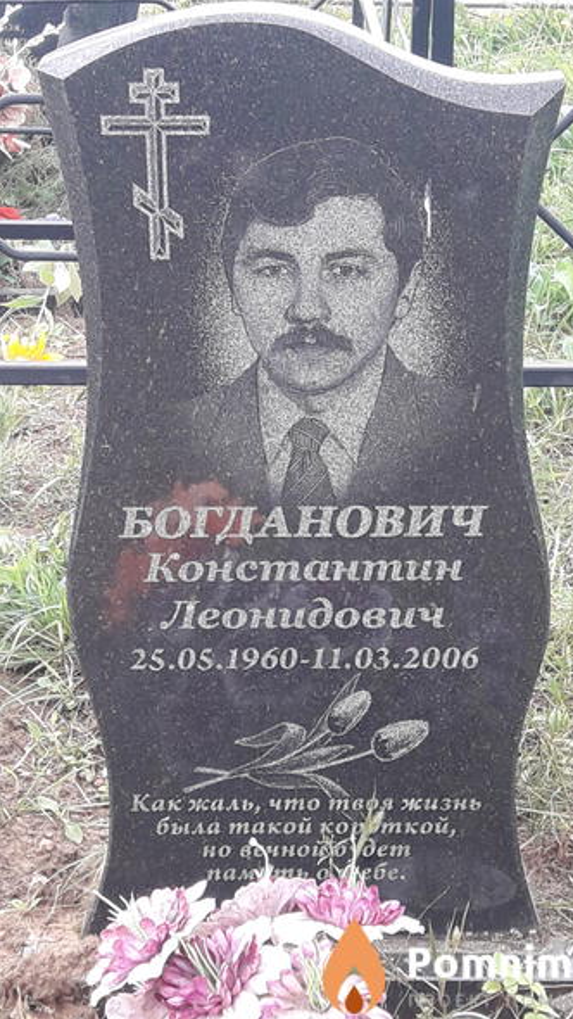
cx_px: 331
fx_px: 837
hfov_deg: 37.7
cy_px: 504
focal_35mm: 31
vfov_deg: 62.6
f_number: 1.9
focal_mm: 3.7
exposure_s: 1/136
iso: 40
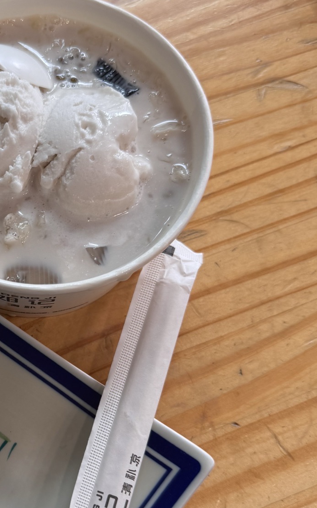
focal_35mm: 46
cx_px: -16
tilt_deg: -72.9
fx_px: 636
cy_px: 312
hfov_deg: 26.2
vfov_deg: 43.2
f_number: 1.78
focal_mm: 6.76
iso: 80
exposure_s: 1/121
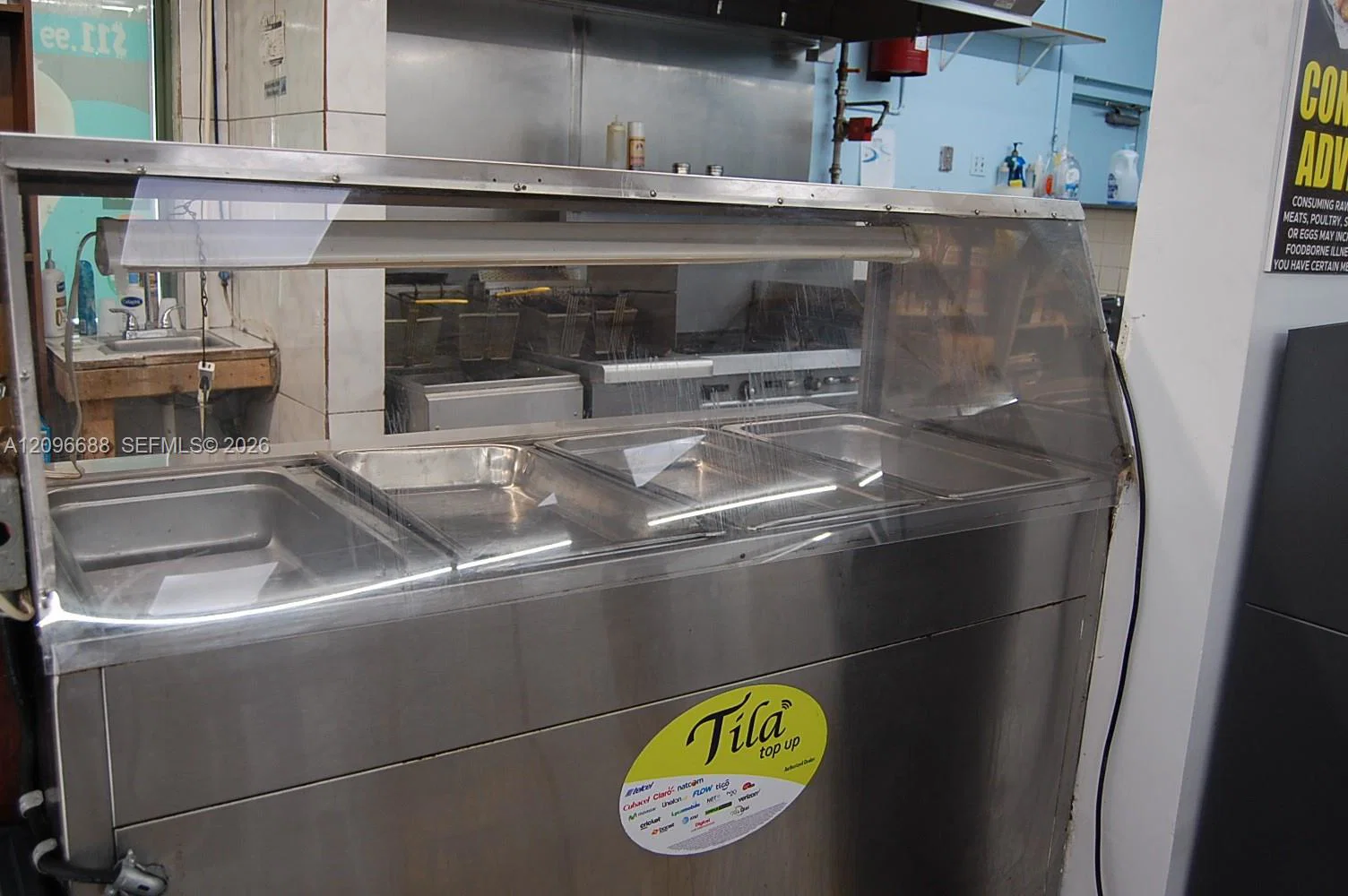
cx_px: 674
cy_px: 448
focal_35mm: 30
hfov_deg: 62.0
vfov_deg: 43.5
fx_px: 1122
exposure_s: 1/60
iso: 400
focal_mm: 20
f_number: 4
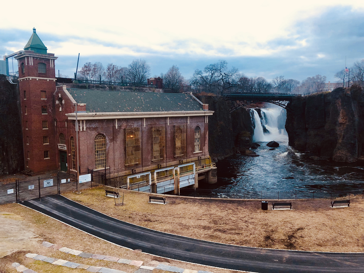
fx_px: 294
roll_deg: +0.5
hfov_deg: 63.4
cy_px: 136
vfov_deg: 49.7
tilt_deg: -4.7
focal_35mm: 28
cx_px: 182
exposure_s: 1/30
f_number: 1.8
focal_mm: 4
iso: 25
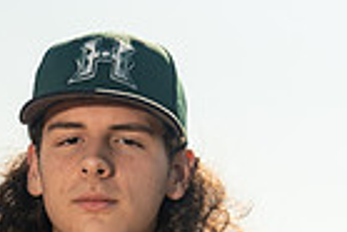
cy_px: 539
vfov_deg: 7.7
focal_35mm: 168
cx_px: 42
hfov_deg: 12.1
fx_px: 1621
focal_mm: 52
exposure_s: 1/200
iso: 500
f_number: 7.1
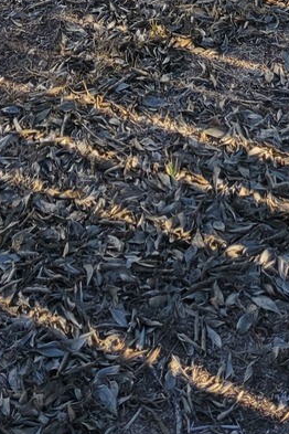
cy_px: -349
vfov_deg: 17.0
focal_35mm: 99
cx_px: 192
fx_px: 1192
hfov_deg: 13.8
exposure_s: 1/1252
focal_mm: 5.4
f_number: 1.8
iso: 40
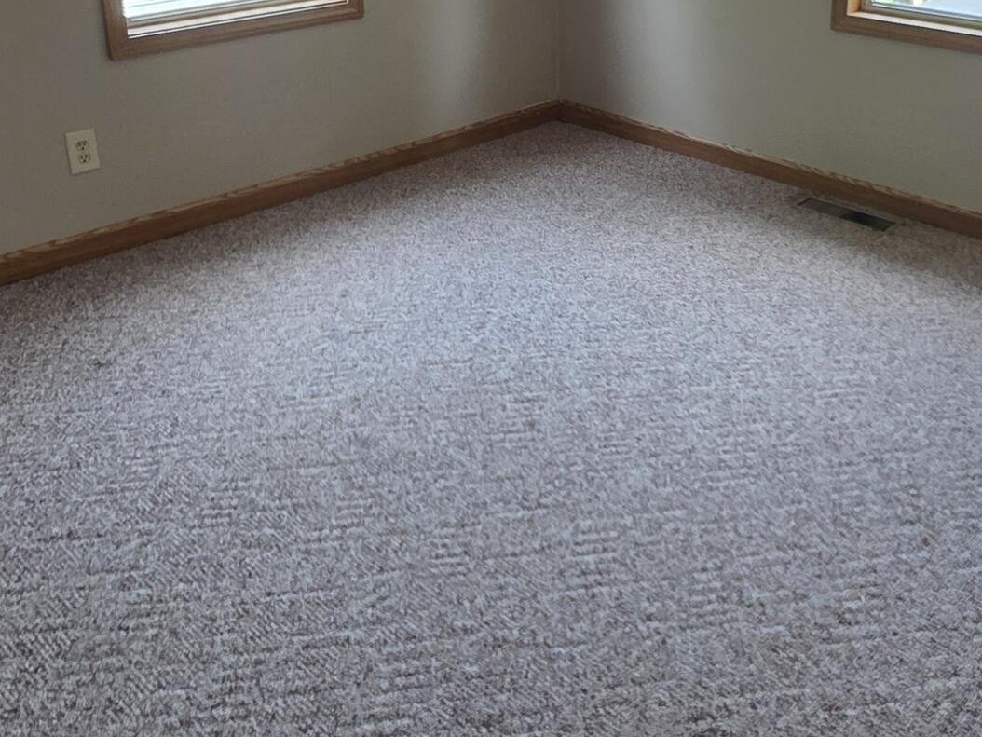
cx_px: 645
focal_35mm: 37
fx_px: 1050
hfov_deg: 49.4
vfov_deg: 36.8
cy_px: 105
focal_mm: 2.2
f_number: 1.9
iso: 160
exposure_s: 1/120
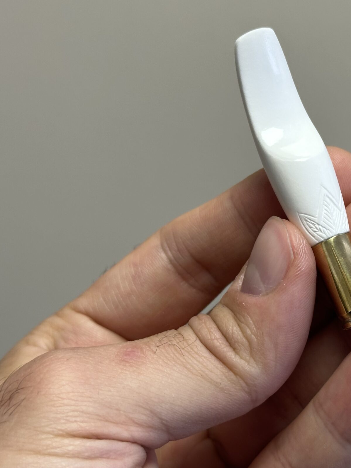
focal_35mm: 77
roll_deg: +7.0
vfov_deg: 25.3
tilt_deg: -21.8
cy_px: 192
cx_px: 300
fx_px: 1041
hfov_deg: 18.9
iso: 64
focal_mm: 6.86
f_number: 1.78
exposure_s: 1/100
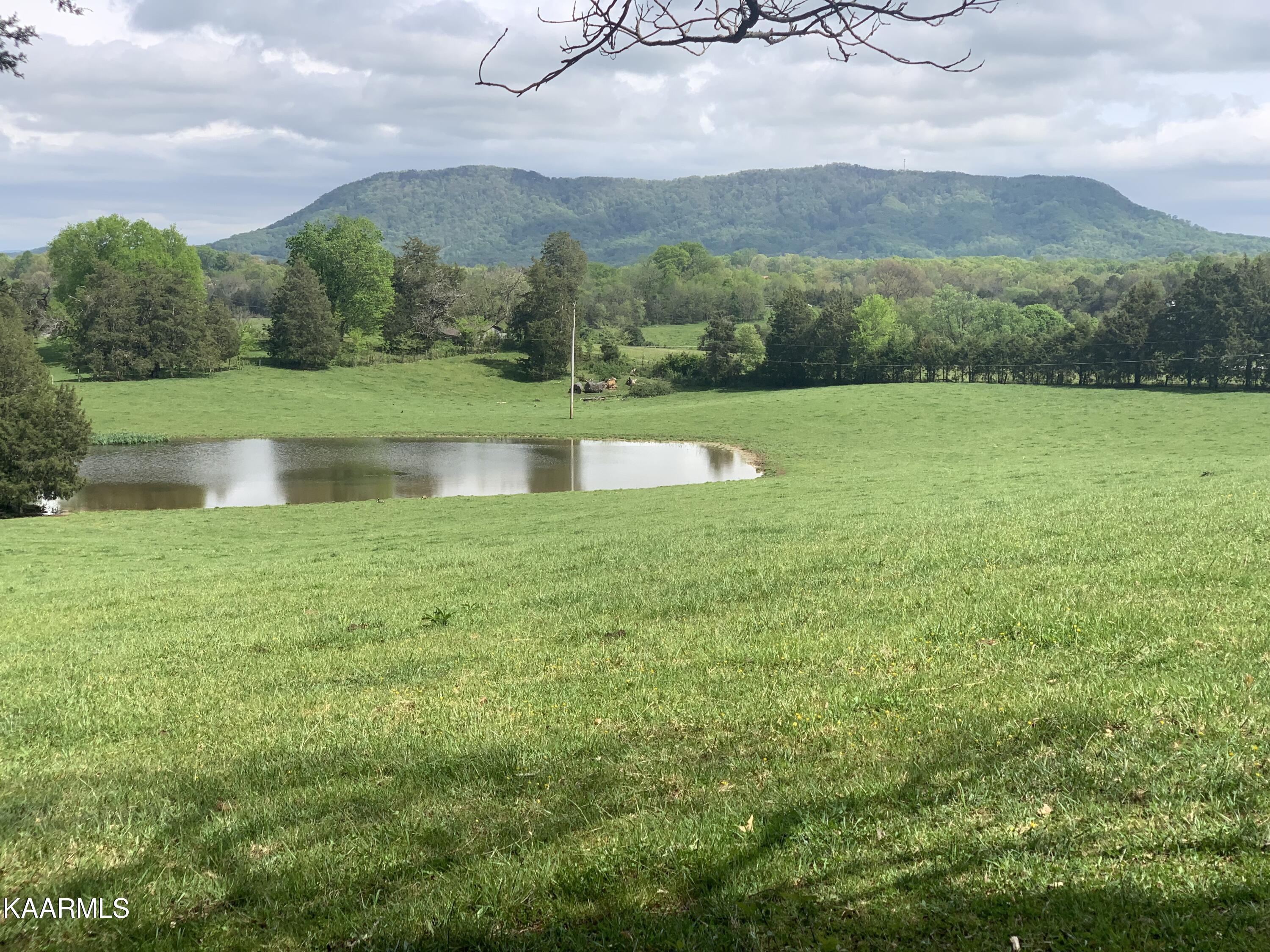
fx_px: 1908
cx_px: 635
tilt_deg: -6.6
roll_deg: +0.0
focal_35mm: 52
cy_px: 476
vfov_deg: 28.0
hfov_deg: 36.8
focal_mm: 6
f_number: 2.4
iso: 16
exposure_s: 1/959
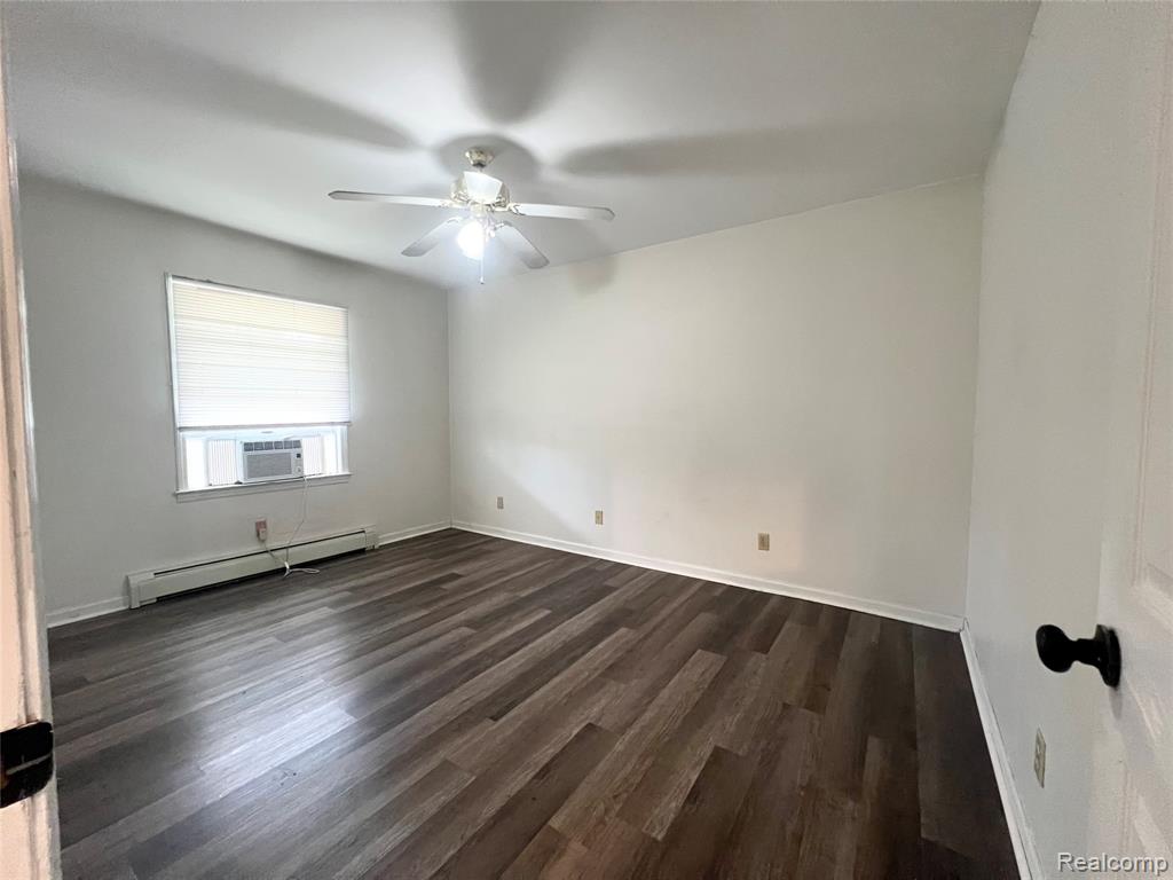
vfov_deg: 89.9
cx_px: 586
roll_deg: -0.4
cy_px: 440
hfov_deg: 106.2
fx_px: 441
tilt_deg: -3.2
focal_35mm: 13
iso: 500
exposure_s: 1/60
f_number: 1.8
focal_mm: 1.57
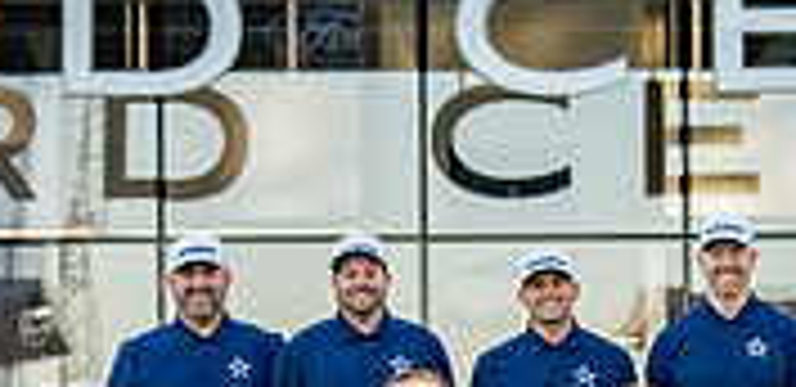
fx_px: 6034
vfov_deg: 3.7
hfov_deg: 7.5
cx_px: 412
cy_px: 645
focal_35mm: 295
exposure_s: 1/1250
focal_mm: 70
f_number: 4
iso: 1000
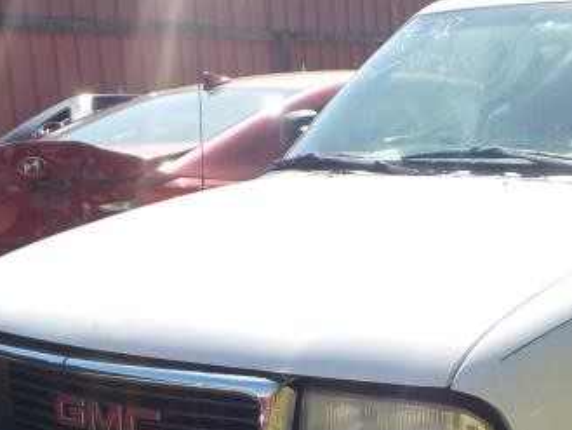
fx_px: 1207
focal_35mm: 73
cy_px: 423
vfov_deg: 19.6
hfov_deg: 26.0
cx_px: 489
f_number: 3.3
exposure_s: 1/800
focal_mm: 4.1
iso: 125
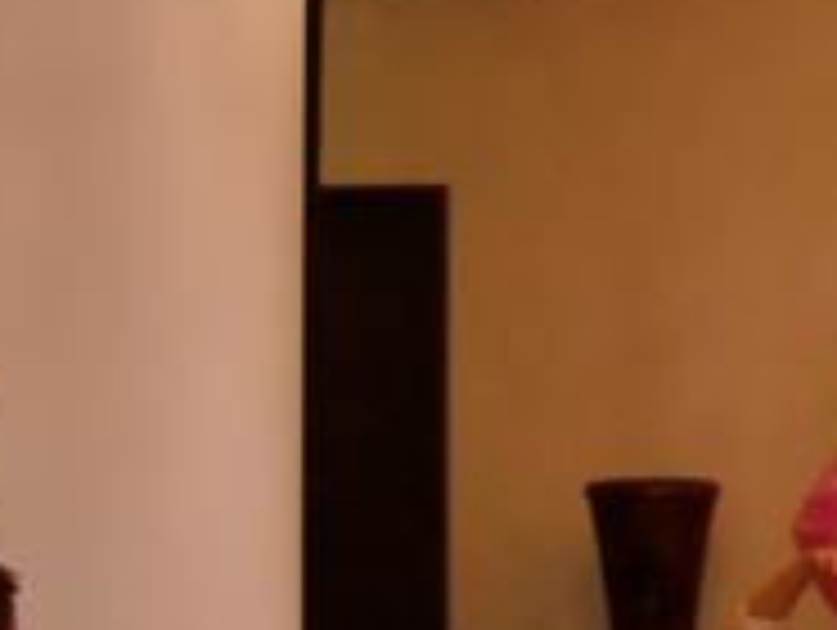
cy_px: 274
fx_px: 4891
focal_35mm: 202
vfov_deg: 7.4
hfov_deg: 9.4
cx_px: 1444
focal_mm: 8.4
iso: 400
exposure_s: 1/60
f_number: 4
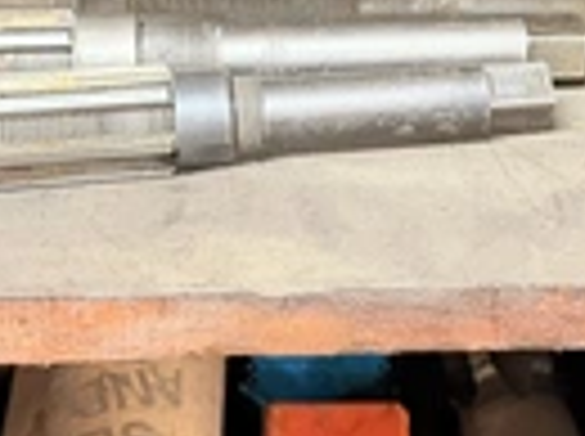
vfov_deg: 19.5
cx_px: 356
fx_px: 1248
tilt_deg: -32.6
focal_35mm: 74
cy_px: 40
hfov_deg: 26.3
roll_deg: +0.7
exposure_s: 1/60
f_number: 1.78
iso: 640
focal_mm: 6.76
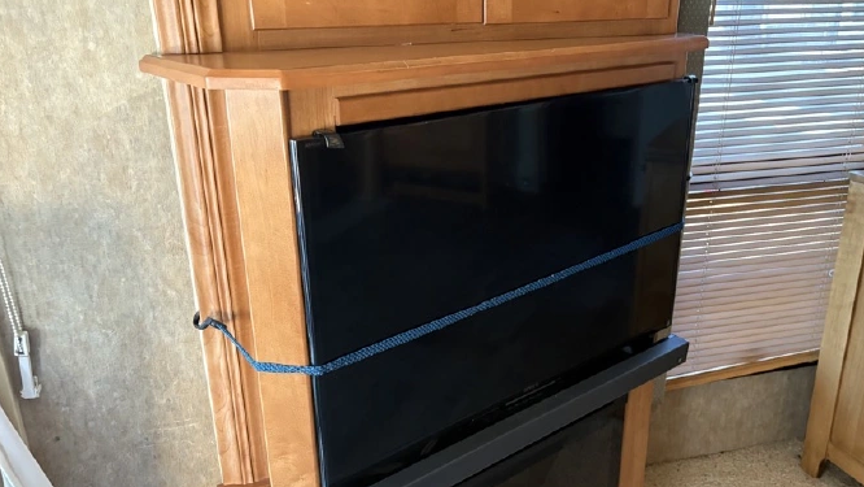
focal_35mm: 34
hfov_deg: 58.0
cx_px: 451
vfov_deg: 34.4
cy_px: 322
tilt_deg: -22.2
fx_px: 779
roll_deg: +0.6
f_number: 1.6
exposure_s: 1/52
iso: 500
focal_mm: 5.96
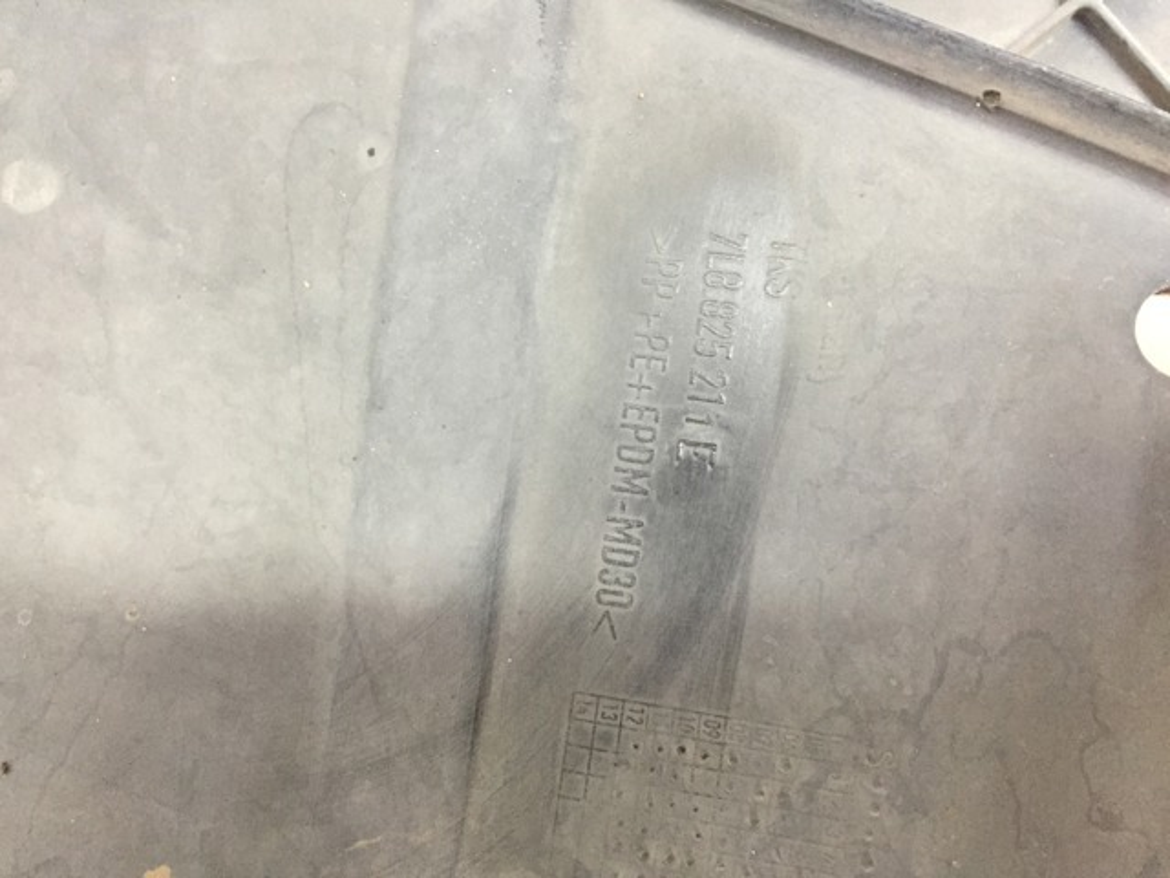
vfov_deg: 48.2
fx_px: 980
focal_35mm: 29
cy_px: 439
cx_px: 585
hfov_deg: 61.7
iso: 250
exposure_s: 1/33
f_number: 2.2
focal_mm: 4.15
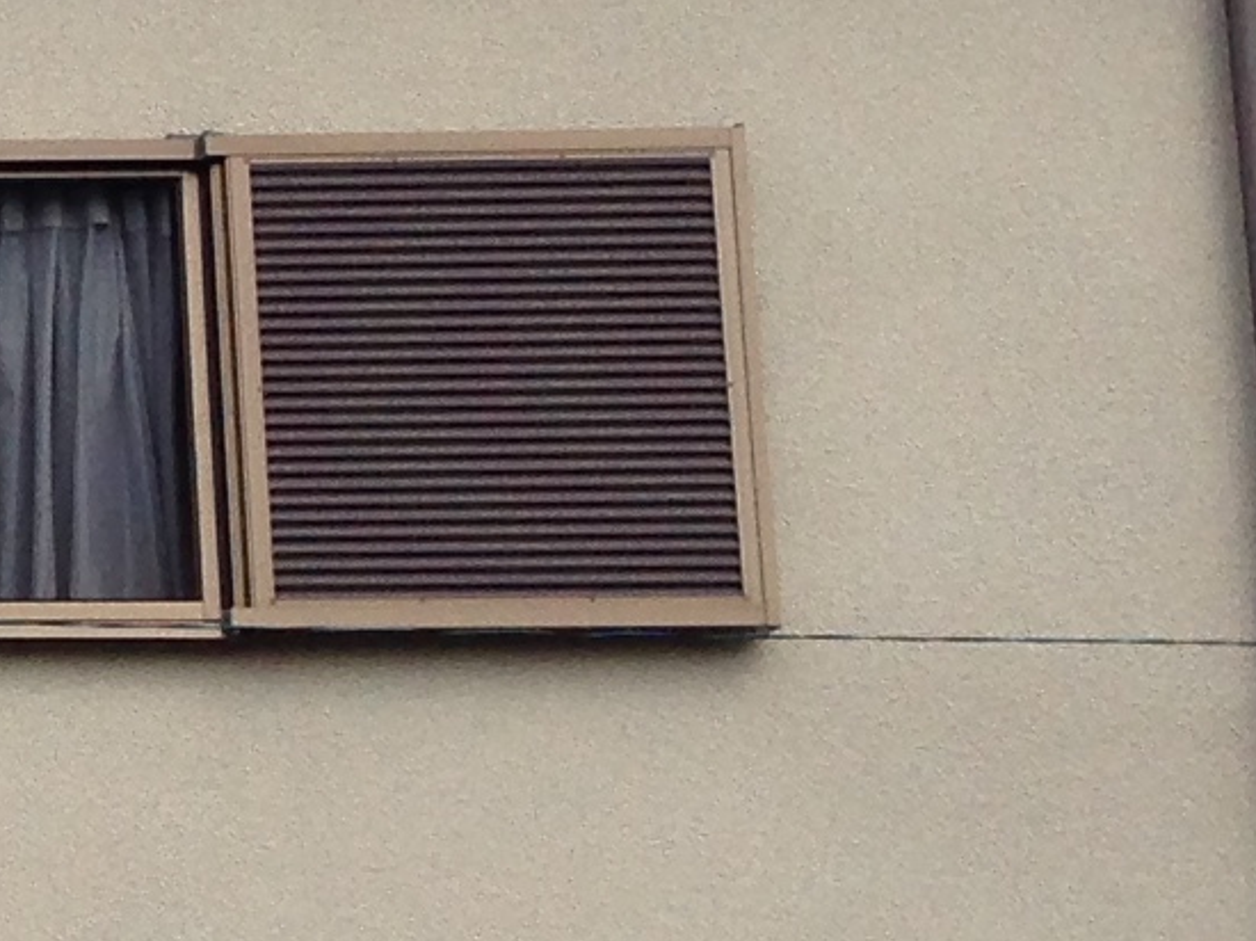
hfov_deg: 9.1
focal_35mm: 196
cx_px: -1692
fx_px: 7109
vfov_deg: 7.6
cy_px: 594
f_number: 2.4
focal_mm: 4.12
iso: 50
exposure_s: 1/1466
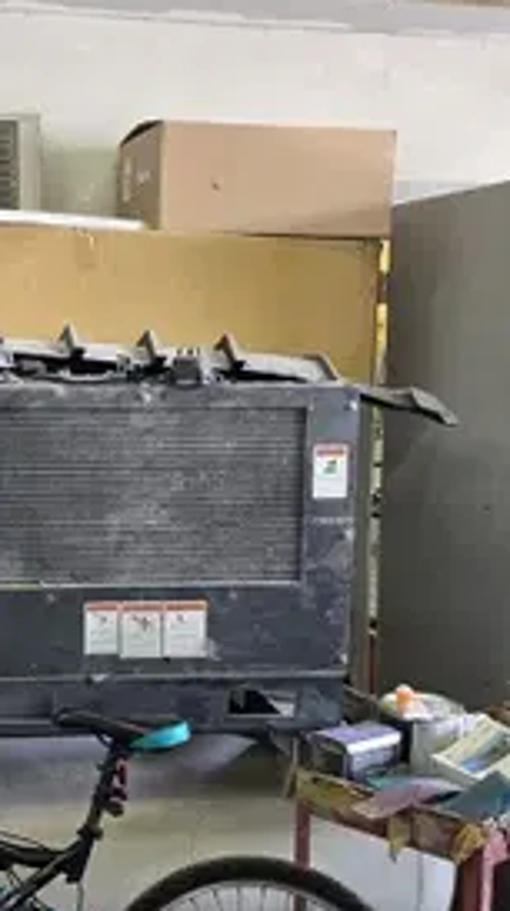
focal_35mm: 49
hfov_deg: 23.8
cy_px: 566
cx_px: 63
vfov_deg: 41.8
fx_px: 1181
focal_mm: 6.3
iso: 200
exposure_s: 1/120
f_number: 1.7
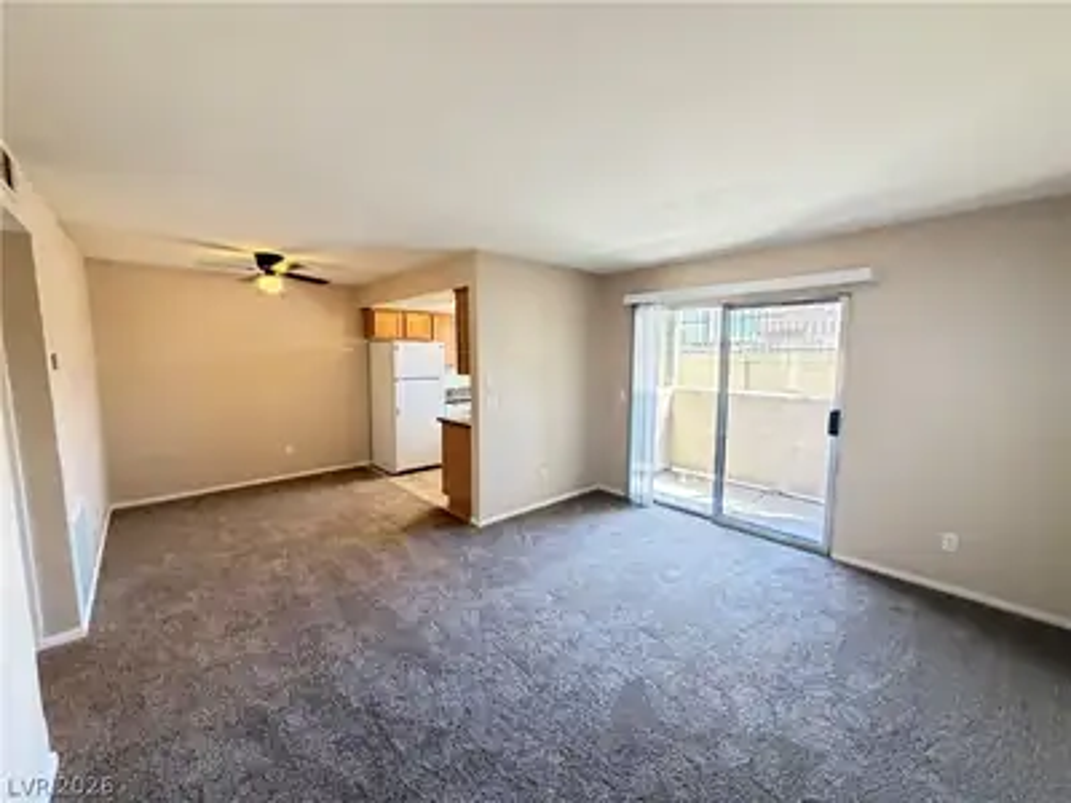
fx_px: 433
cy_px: 402
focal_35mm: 14
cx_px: 536
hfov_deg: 102.1
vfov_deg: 85.7
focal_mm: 2.22
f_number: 2.2
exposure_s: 1/60
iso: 400
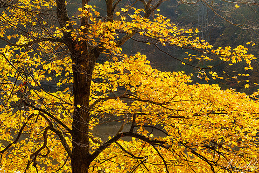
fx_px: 827
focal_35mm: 115
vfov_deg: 11.9
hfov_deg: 17.8
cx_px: 127
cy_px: 85
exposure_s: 1/60
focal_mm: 110
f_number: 11
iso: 100
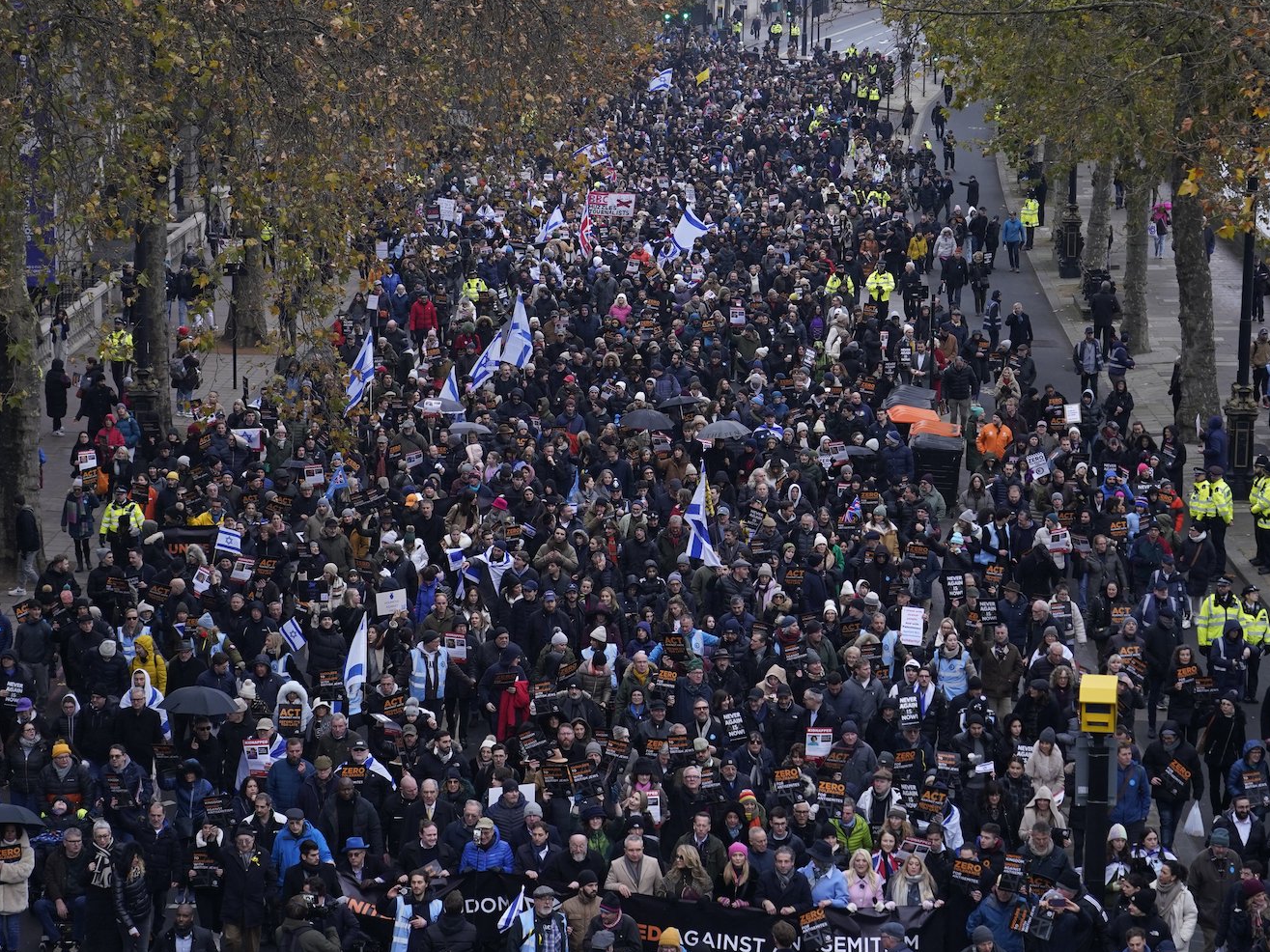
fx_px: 2495
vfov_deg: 21.6
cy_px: 473
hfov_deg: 28.6
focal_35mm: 68
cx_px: 661
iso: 800
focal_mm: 62
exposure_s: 1/320
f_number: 4
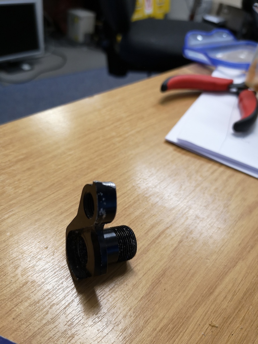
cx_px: 129
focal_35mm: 27
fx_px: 268
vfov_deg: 65.3
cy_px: 172
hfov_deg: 51.4
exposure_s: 1/50
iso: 125
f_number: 1.8
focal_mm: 3.95
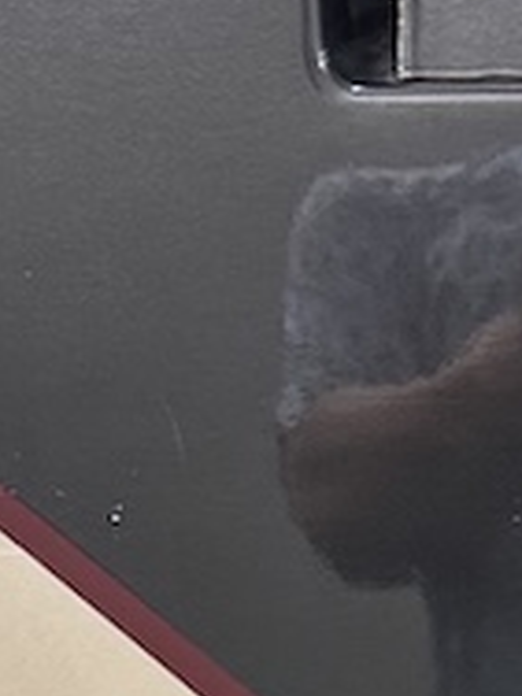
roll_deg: +2.0
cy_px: 1409
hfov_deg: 8.5
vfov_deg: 10.6
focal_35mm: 170
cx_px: 777
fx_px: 3418
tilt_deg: -12.7
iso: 640
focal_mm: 6.76
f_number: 1.78
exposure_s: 1/60
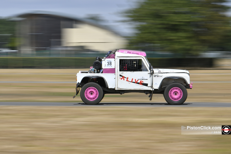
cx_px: 116
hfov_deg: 10.5
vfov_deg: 7.0
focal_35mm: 195
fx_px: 1251
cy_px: 77
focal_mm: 130
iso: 125
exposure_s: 1/40
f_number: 18
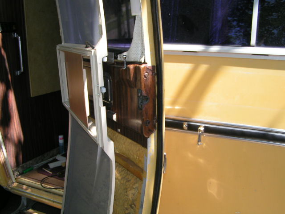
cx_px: 142
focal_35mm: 38
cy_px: 107
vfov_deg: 37.7
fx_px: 313
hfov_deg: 49.0
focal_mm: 5.8
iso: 50
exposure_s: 1/250
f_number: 2.8
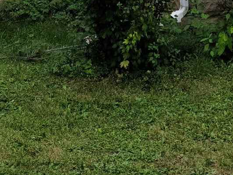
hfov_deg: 13.4
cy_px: -229
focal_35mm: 145
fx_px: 976
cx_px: 232
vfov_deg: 9.3
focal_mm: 7
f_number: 1.8
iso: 16
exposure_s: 1/172
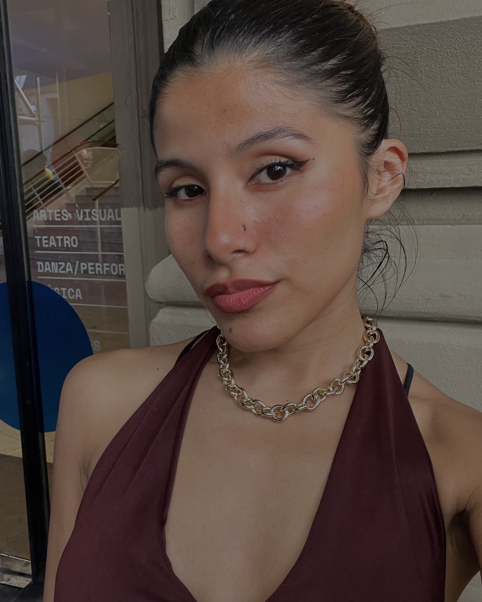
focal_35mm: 37
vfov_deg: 49.1
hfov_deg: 40.1
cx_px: 235
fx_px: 660
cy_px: 319
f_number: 2.2
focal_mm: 2.71
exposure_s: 1/60
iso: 125
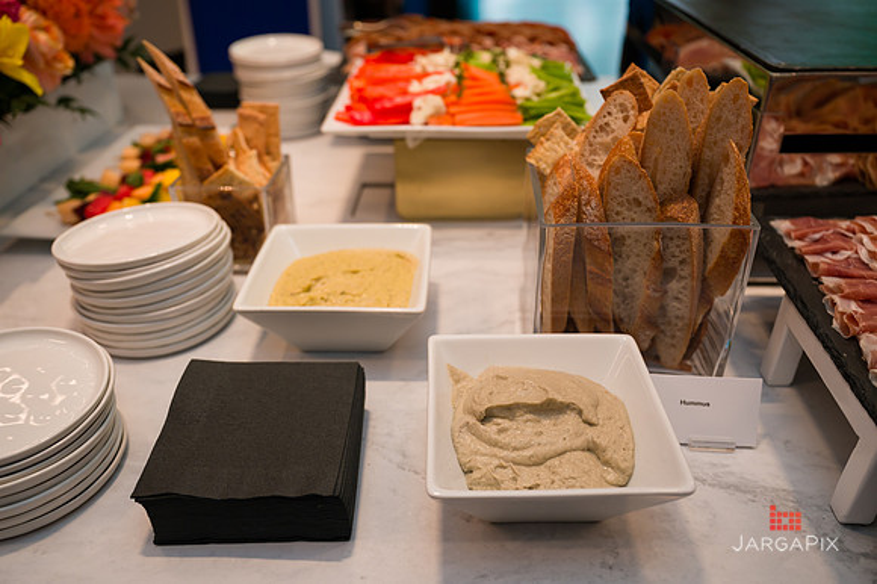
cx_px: 438
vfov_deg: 45.7
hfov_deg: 64.6
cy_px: 294
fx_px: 693
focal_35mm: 28
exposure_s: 1/160
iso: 400
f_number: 3.2
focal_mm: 28
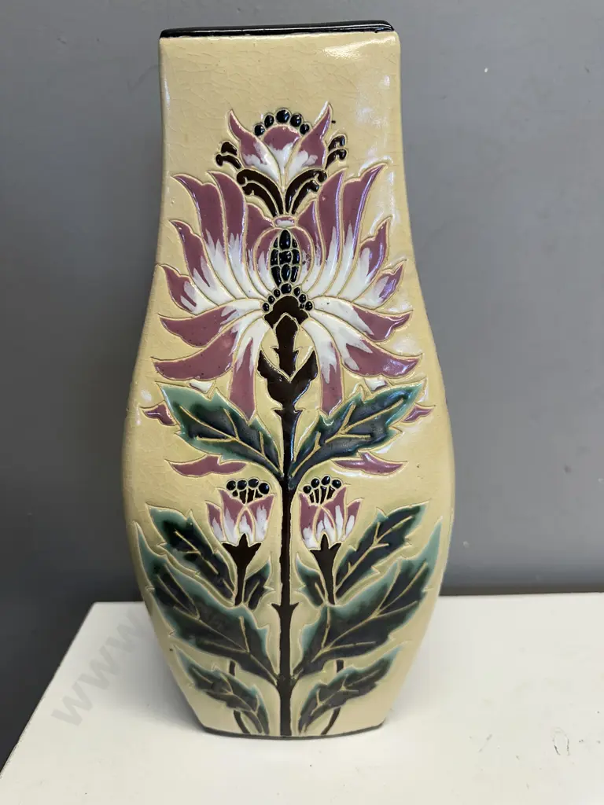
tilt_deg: -15.5
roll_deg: -0.1
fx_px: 558
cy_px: 402
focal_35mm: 24
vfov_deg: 71.6
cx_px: 302
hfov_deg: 56.8
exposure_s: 1/100
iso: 100
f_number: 1.78
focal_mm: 6.86
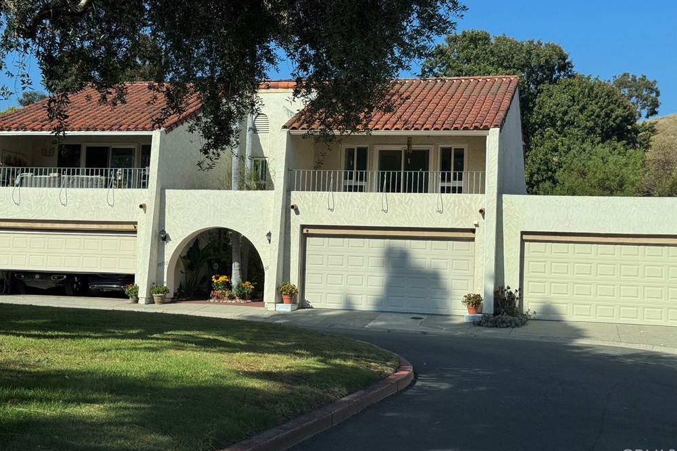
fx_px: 959
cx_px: 336
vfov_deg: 26.5
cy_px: 206
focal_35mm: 51
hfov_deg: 38.9
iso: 64
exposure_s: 1/5848
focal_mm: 6.76
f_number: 1.78
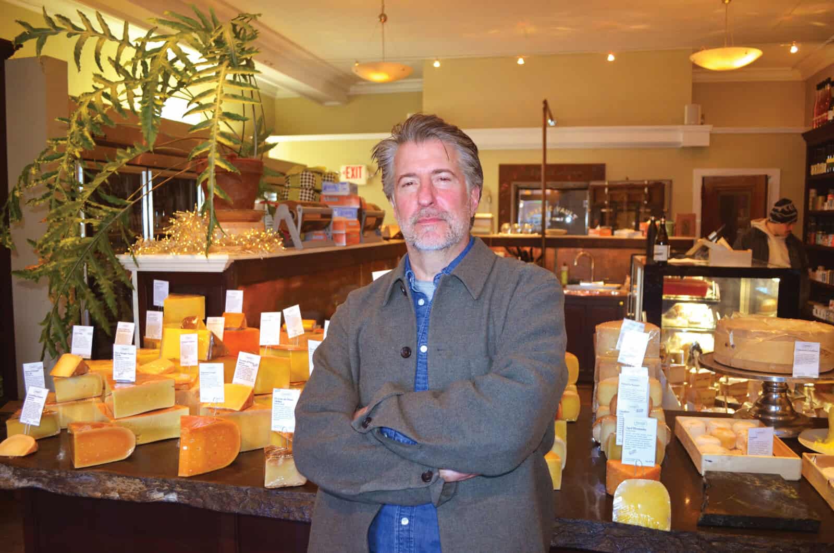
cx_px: 417
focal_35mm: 30
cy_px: 276
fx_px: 694
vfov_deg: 43.4
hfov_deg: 62.0
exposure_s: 1/60
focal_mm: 20
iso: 720
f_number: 3.8
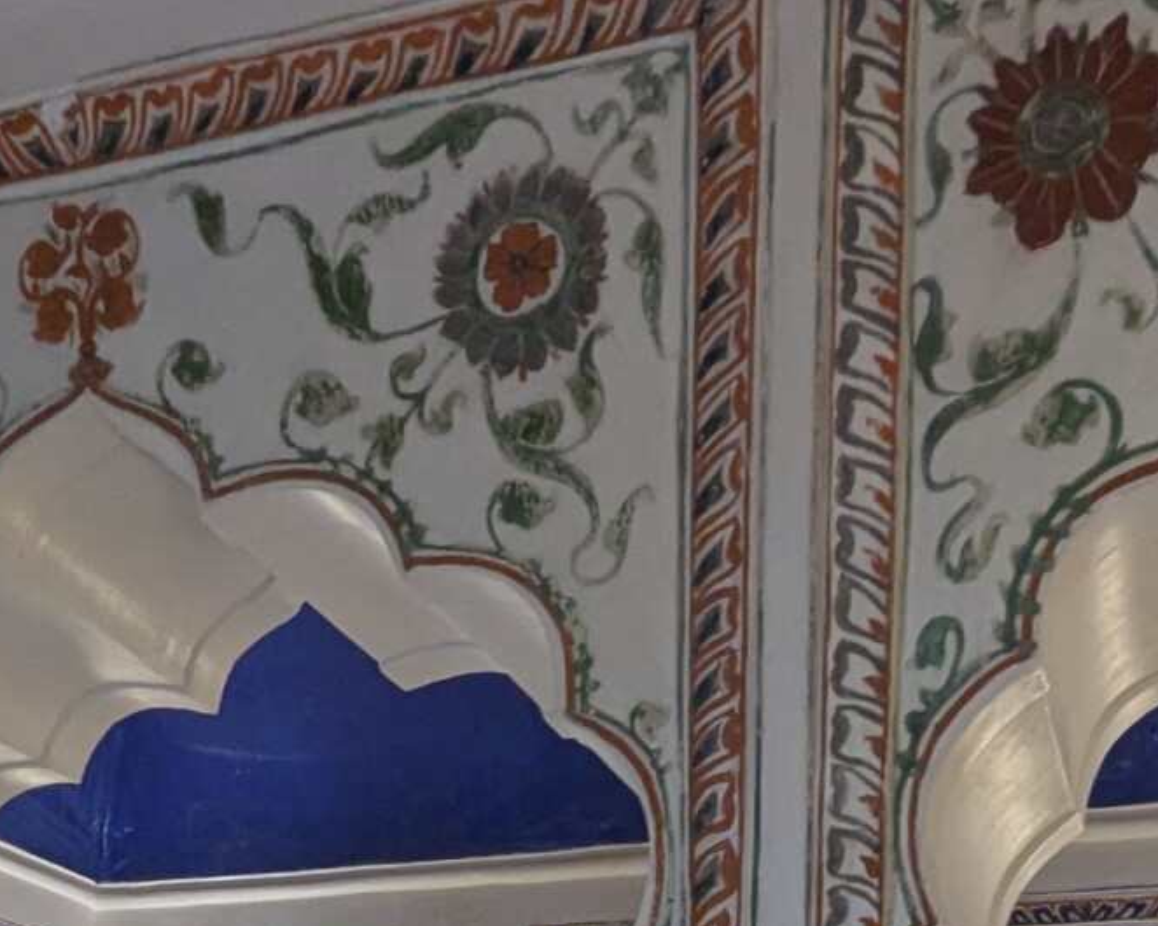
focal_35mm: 48
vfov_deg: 22.7
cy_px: 1533
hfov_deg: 38.5
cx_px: 743
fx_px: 1644
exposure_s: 1/25
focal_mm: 1.95
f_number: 2.2
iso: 62
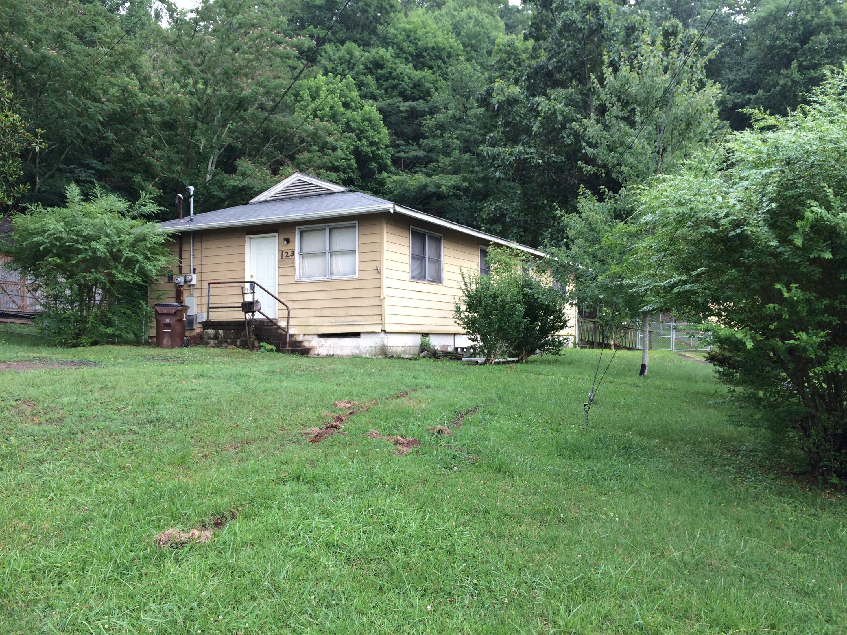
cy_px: 318
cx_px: 424
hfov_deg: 61.7
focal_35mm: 29
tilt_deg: +3.4
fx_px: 710
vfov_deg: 48.2
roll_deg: +1.0
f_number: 2.2
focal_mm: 4.15
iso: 50
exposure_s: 1/60
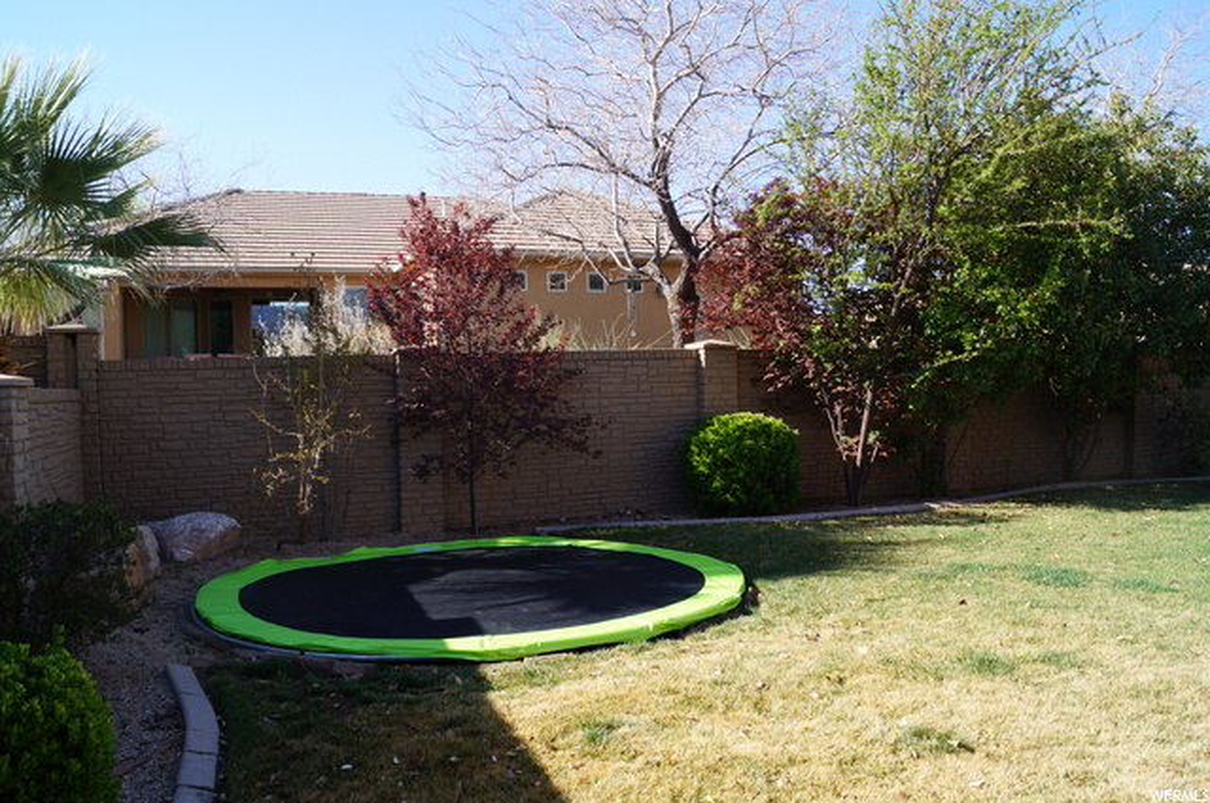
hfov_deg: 67.4
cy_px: 402
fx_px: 906
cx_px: 605
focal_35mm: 27
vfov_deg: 47.8
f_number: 9
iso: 100
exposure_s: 1/100
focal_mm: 18
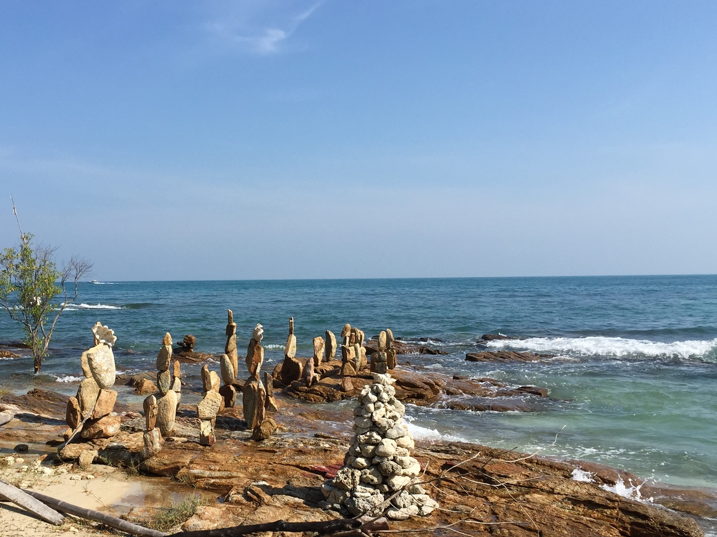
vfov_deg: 35.9
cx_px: 251
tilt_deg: -2.0
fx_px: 829
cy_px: 315
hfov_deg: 46.2
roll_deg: -0.2
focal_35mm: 40
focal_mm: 4.15
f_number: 2.2
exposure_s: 1/2475
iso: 32
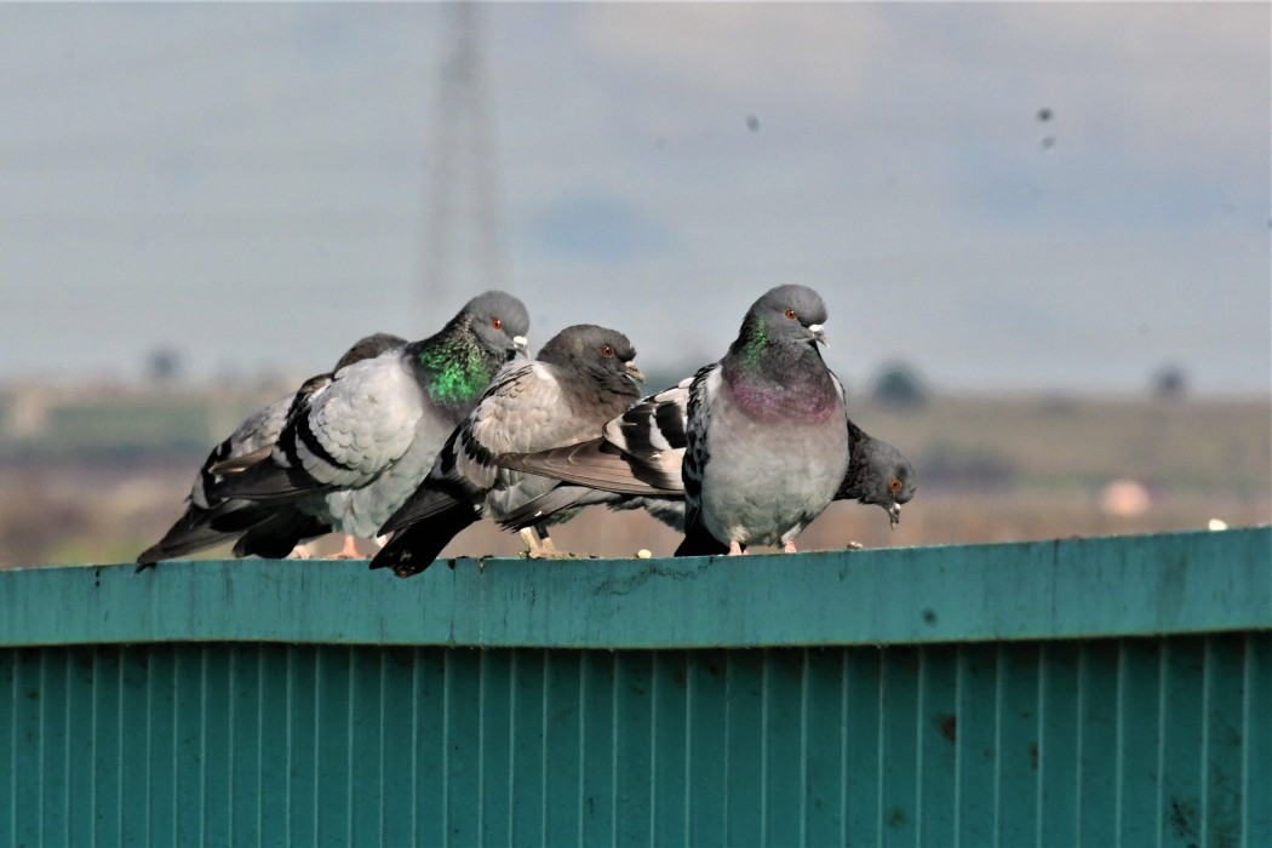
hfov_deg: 3.3
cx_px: 636
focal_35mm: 630
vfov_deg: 2.2
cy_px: 424
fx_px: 22258
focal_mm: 420
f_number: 22
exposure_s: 1/640
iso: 1250
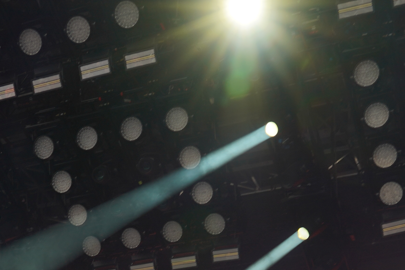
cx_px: 150
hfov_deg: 24.1
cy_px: 433
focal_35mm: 84
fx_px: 945
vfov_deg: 14.8
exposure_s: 1/100
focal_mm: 24
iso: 100
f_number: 7.1
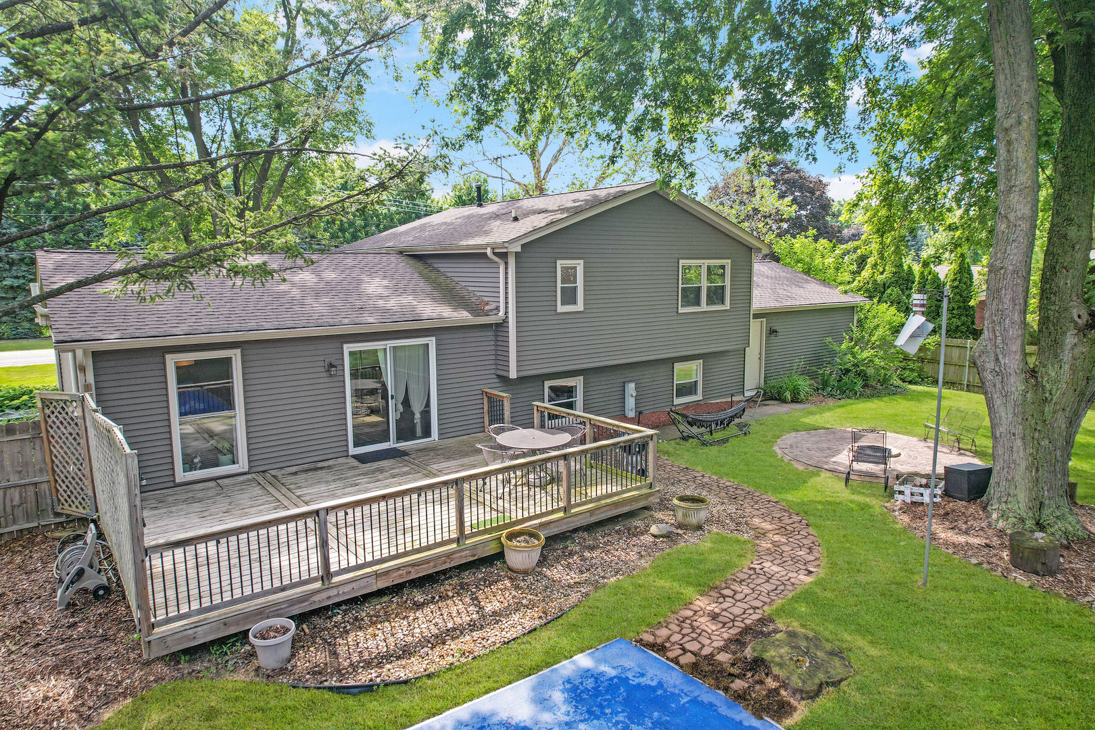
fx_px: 669
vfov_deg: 57.2
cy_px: 365
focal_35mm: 22
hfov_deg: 78.6
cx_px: 548
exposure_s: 1/160
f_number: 2.8
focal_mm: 8.38
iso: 120
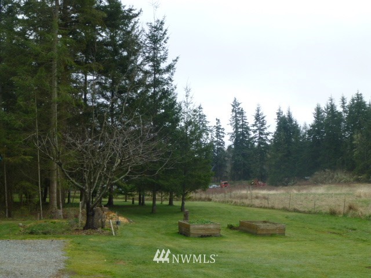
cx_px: 186
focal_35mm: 52
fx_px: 557
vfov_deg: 28.0
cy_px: 139
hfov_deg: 36.8
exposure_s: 1/125
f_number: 4.1
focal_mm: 9.2
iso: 100
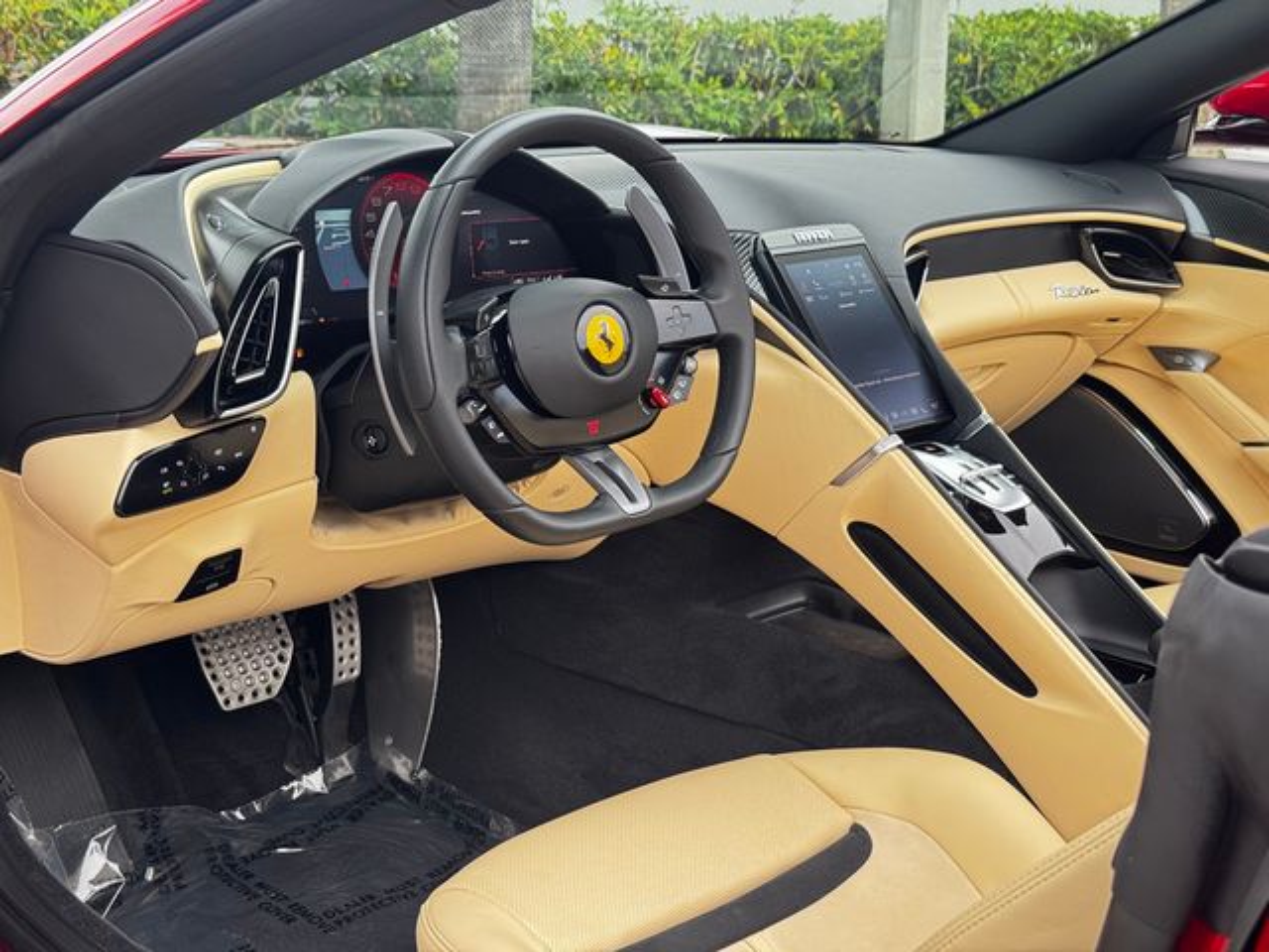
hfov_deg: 39.7
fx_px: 1760
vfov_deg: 30.3
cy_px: 476
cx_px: 634
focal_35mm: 48
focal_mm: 6.76
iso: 64
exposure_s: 1/158
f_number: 1.78
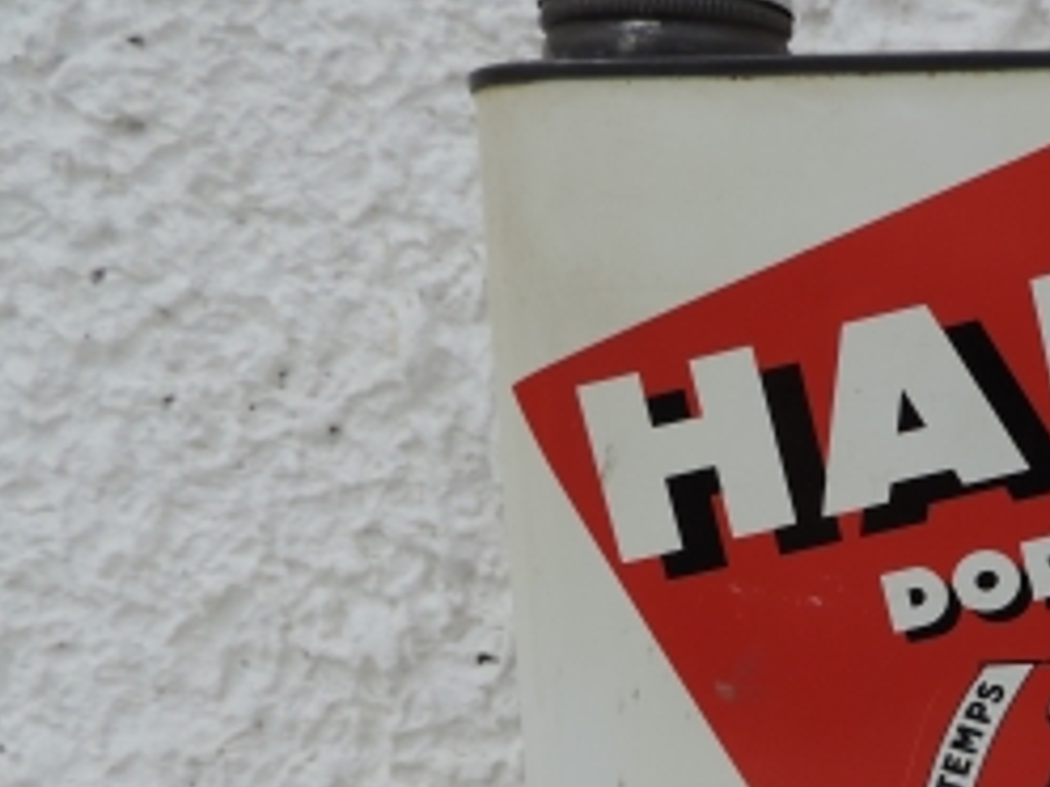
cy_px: 740
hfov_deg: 31.4
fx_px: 1759
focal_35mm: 58
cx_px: 982
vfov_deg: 24.4
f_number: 3
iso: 80
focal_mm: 4.3
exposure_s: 1/500
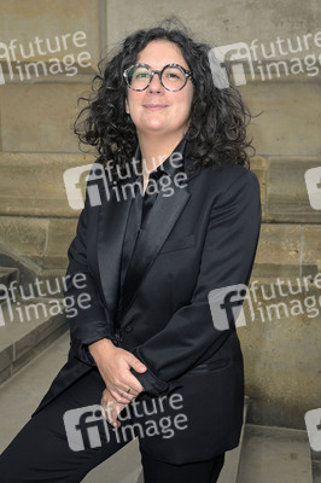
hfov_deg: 30.5
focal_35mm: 44
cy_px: 242
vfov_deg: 44.5
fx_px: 589
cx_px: 160
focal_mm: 44
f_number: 7.1
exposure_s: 1/250
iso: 320
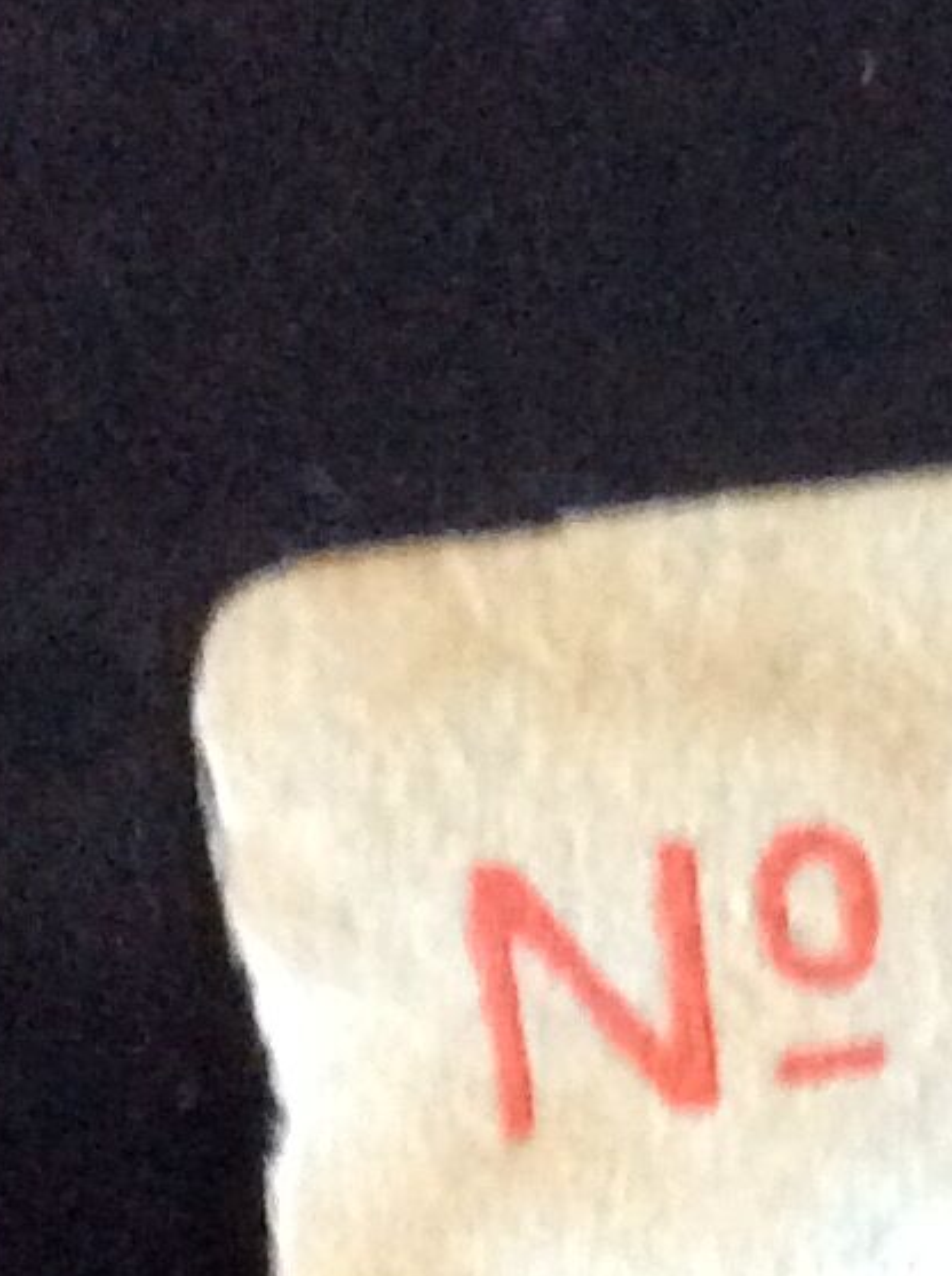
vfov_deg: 13.0
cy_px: 1446
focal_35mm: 149
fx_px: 5478
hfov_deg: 9.6
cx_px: 1488
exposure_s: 1/17
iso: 320
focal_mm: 3.3
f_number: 2.4
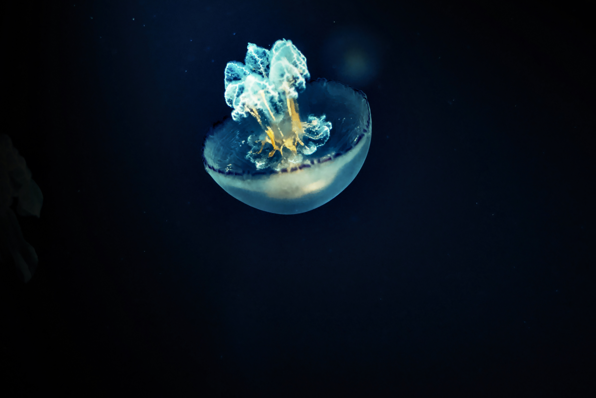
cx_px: 287
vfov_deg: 13.4
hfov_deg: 20.0
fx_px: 1688
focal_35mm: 102
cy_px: 154
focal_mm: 50
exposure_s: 1/1250
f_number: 2.2
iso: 6400
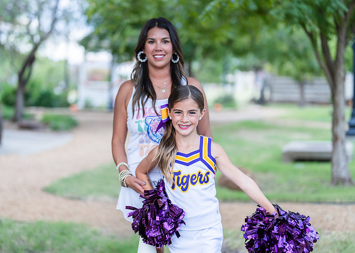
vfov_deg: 25.1
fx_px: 569
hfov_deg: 34.6
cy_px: 121
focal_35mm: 56
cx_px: 160
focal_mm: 50
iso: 200
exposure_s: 1/400
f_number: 1.2
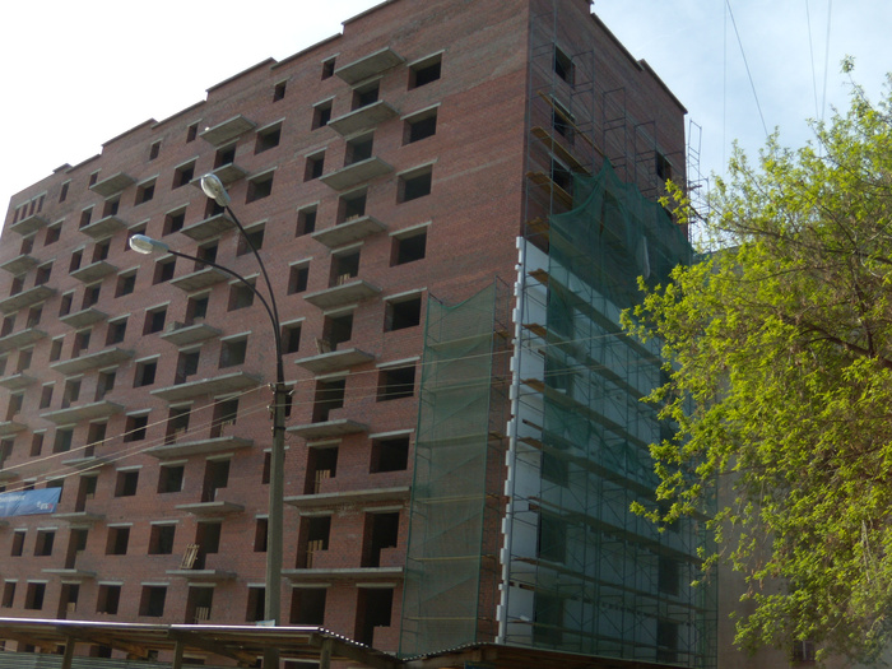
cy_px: 334
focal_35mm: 36
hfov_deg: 51.4
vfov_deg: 39.7
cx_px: 446
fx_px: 928
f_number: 3.6
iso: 80
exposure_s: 1/500
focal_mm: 6.4
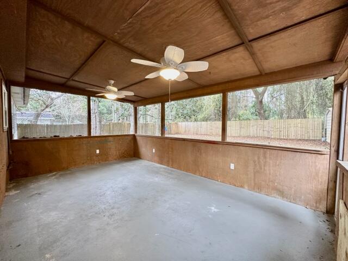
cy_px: 130
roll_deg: -0.3
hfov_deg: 102.1
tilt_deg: -2.1
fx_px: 141
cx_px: 174
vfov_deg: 85.7
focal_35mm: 14
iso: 200
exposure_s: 1/60
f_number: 2.2
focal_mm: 2.22
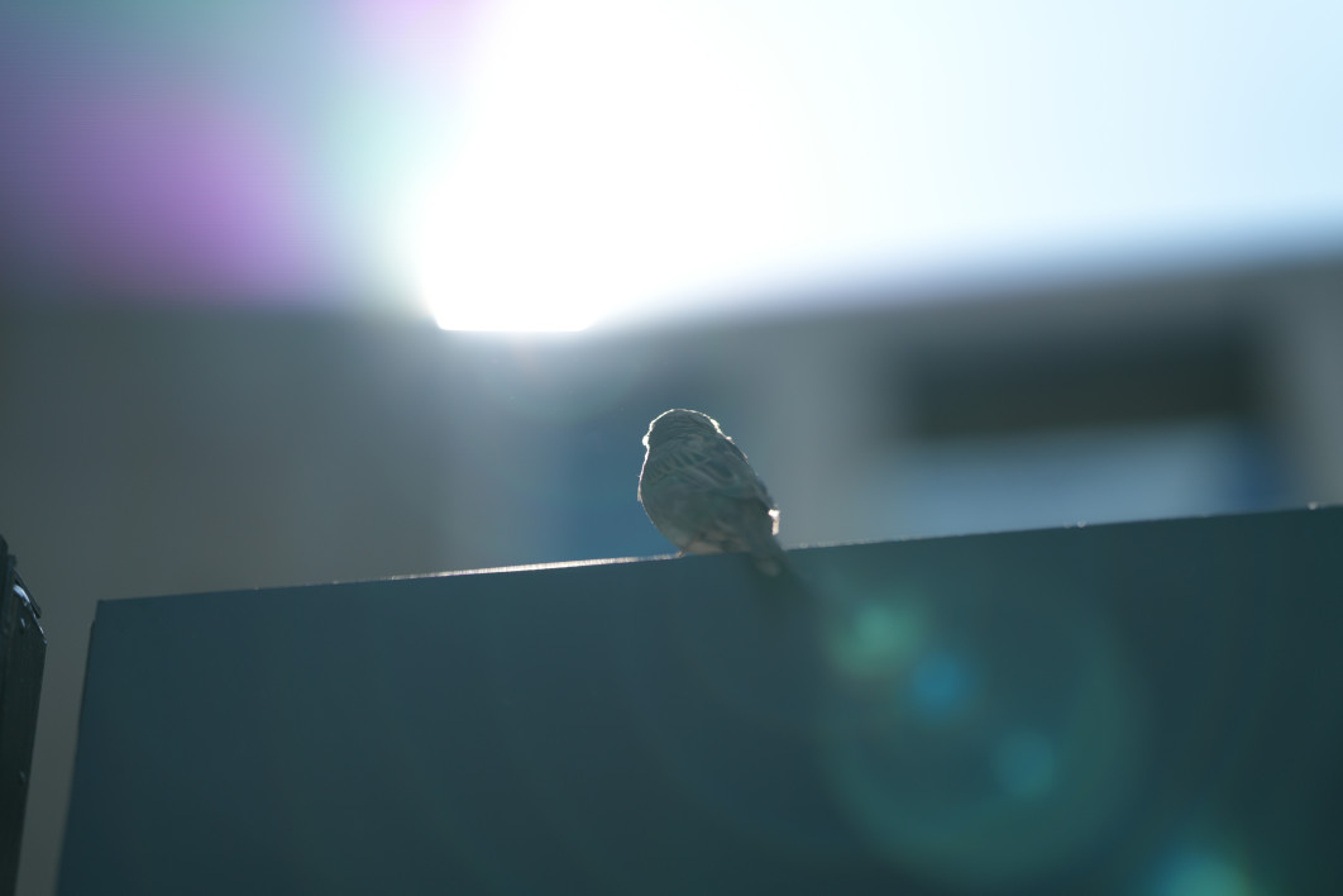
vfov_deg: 16.1
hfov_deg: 23.9
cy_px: 448
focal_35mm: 85
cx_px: 672
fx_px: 3171
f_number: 1.4
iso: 100
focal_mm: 85
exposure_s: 1/8000
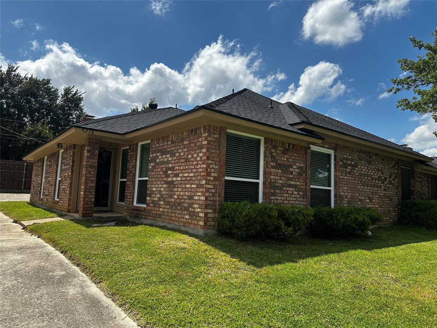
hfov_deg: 71.6
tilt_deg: +6.4
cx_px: 218
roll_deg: -2.6
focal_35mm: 24
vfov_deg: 56.8
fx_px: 303
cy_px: 164
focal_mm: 6.86
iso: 80
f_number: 1.78
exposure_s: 1/5263
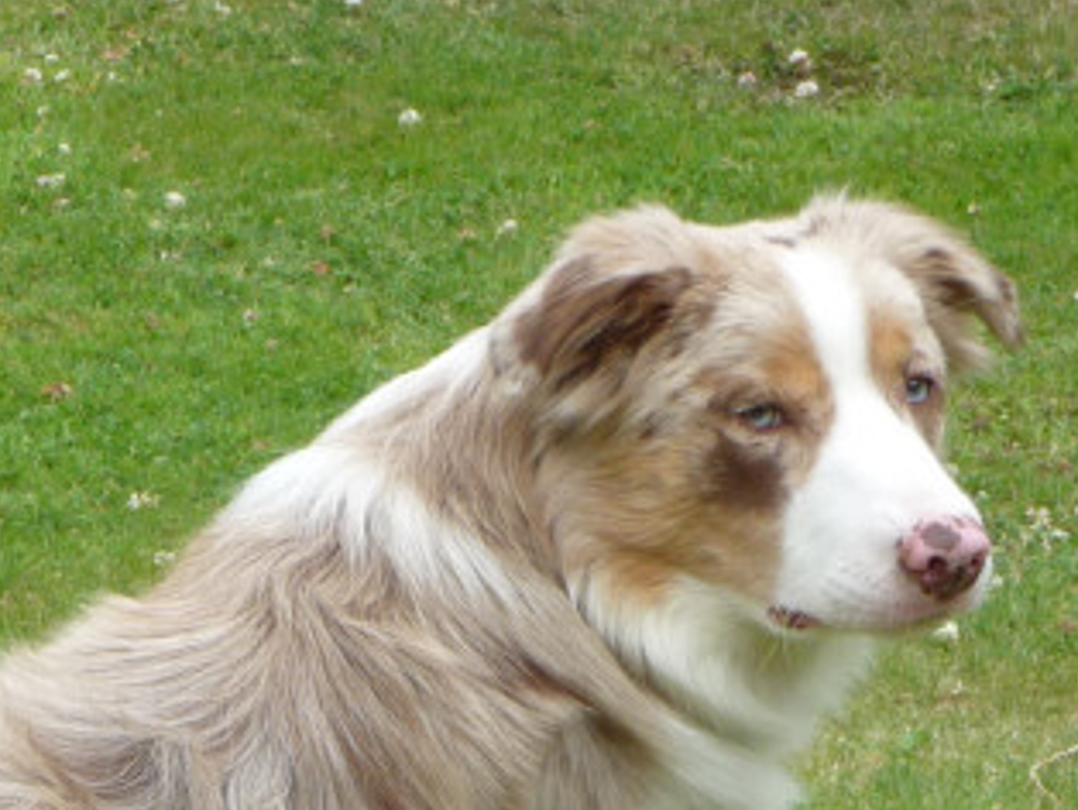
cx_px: 481
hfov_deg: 7.9
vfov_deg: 5.9
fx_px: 7823
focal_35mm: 251
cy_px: 601
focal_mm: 13.1
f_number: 4.6
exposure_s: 1/160
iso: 100
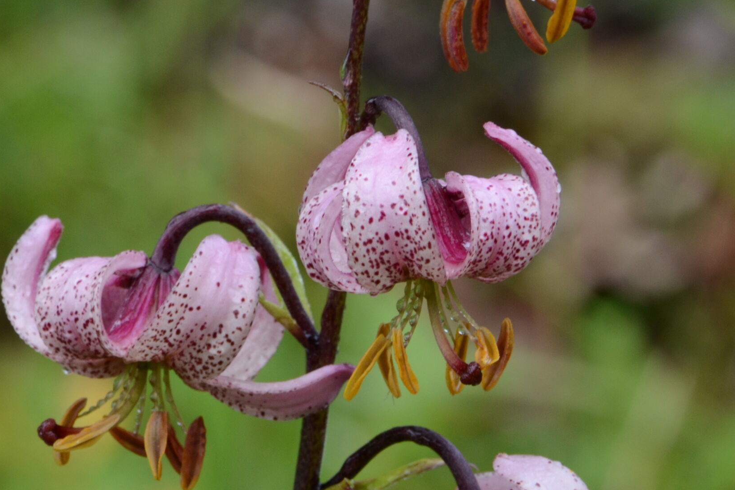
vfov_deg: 2.0
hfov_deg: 2.9
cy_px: 213
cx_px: 442
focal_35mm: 700
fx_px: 14289
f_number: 16
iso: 640
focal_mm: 300
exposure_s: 1/80
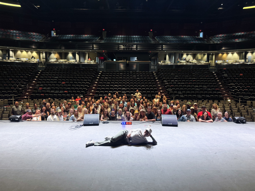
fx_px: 177
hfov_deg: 71.6
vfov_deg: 56.8
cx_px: 128
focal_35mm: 24
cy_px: 96
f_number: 1.8
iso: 400
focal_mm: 6.76
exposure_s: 1/60
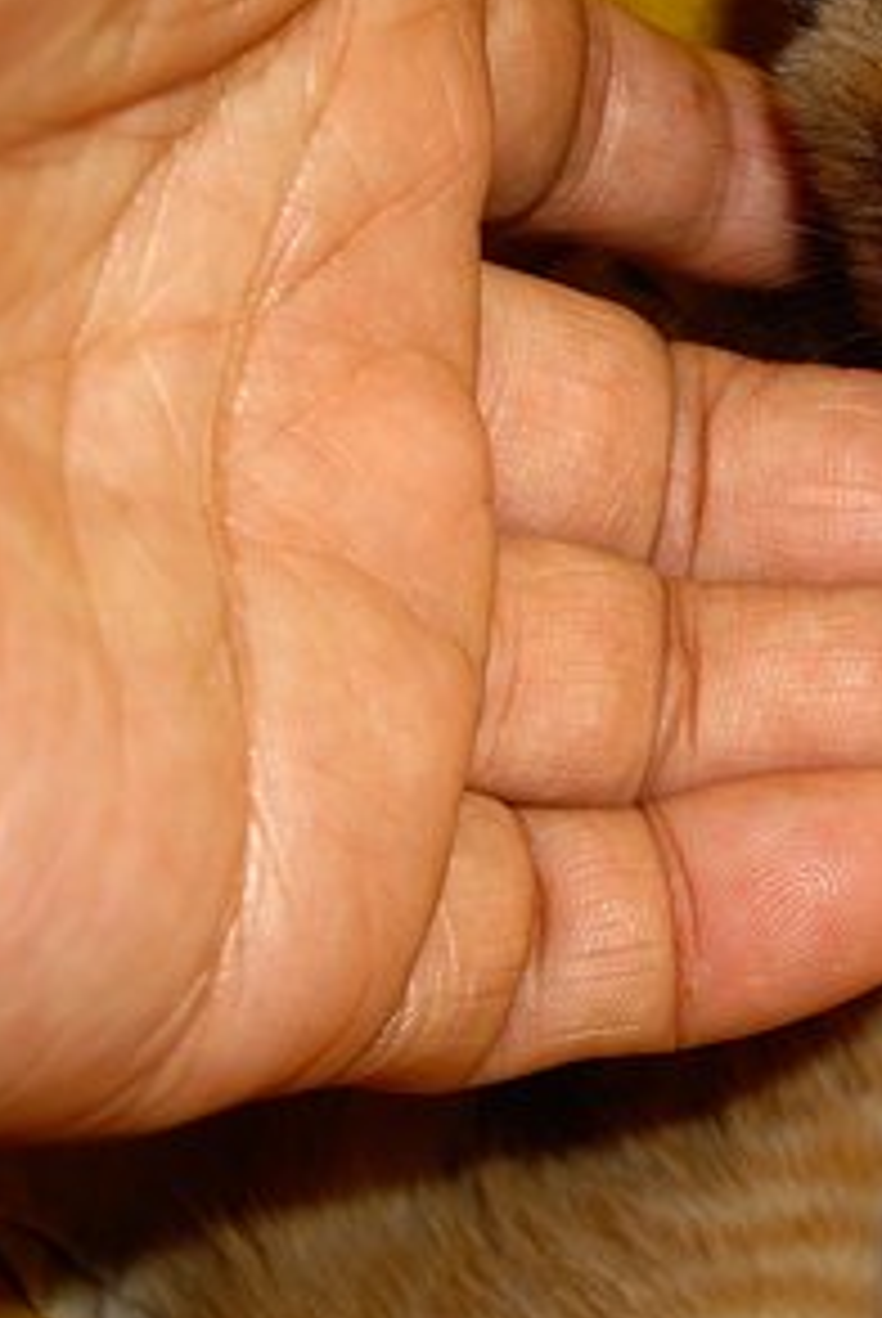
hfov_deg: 19.0
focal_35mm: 69
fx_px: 2530
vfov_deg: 29.2
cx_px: 963
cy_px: 684
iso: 64
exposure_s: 1/40
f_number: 8
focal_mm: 7.9
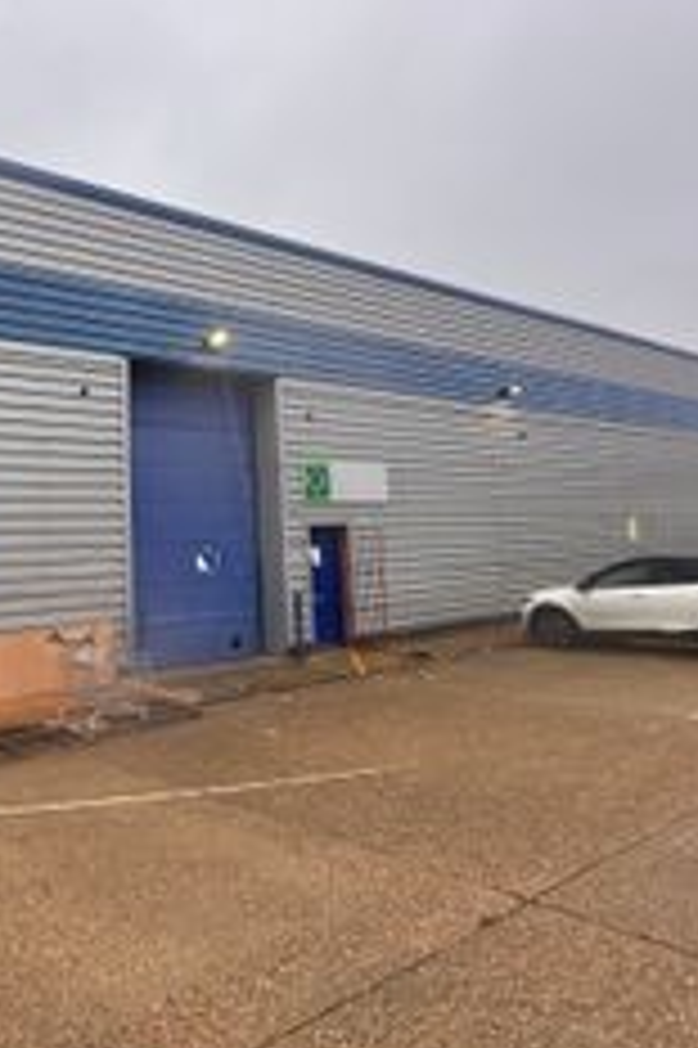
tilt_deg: +8.2
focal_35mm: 25
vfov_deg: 70.9
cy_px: 423
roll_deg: +0.0
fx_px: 728
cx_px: 59
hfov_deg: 45.9
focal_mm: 2.22
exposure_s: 1/238
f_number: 2.2
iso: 40
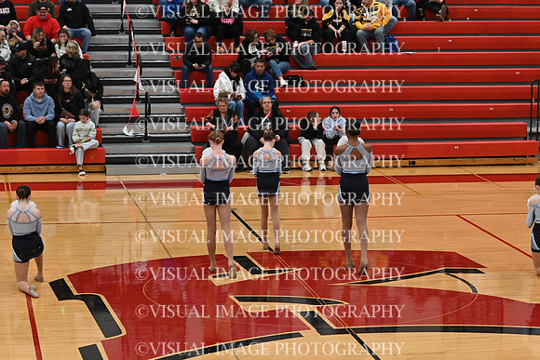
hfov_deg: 19.5
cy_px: 180
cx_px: 270
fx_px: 1575
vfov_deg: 13.0
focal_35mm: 105
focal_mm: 70
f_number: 4
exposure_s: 1/400
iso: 6400
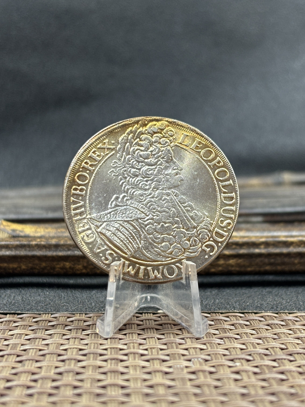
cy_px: 204
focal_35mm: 52
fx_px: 611
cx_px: 152
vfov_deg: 36.8
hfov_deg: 28.0
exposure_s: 1/60
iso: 64
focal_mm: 5.96
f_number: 1.6
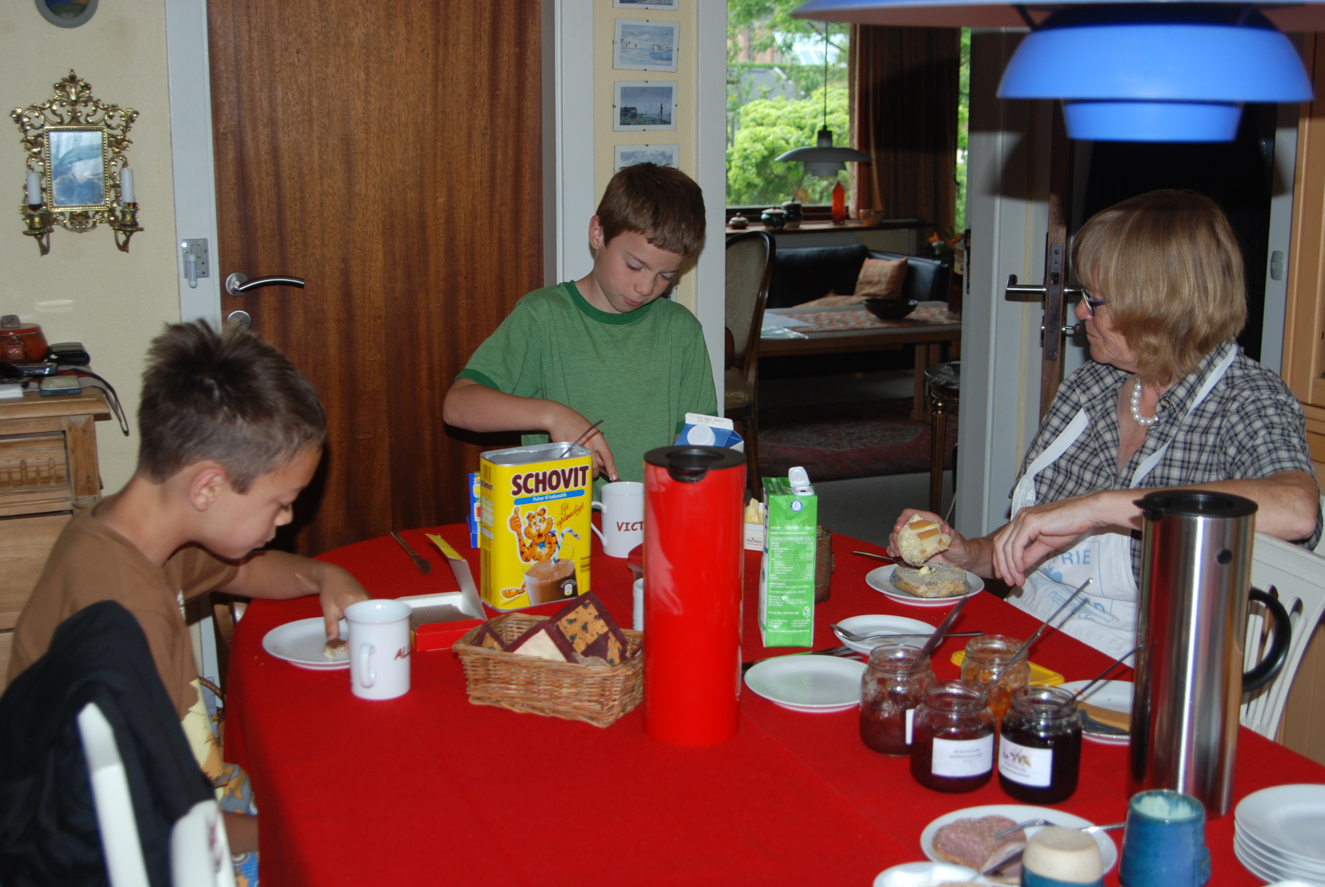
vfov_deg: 32.0
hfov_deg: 46.3
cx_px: 662
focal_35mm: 42
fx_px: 1548
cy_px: 444
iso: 200
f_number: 4
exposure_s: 1/60
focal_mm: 28
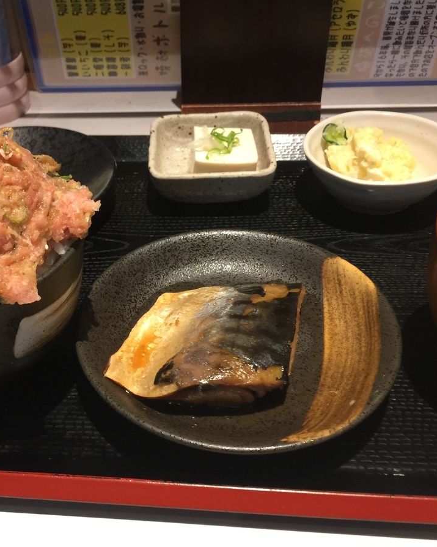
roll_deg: +2.5
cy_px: 275
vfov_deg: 47.9
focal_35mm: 38
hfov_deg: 38.7
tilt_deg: -37.0
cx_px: 145
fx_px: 614
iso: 64
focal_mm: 4.15
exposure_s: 1/17
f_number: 2.2
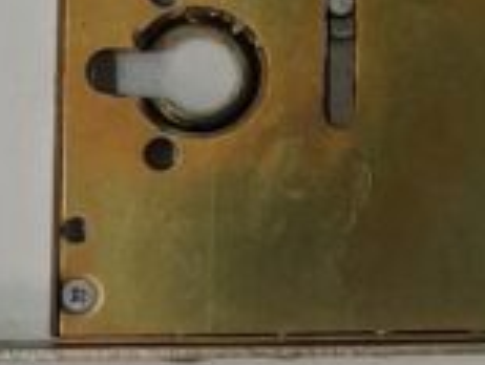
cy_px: 99
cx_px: 463
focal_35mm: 90
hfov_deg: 21.1
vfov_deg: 16.4
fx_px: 1263
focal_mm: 4
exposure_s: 1/50
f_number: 1.8
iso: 200
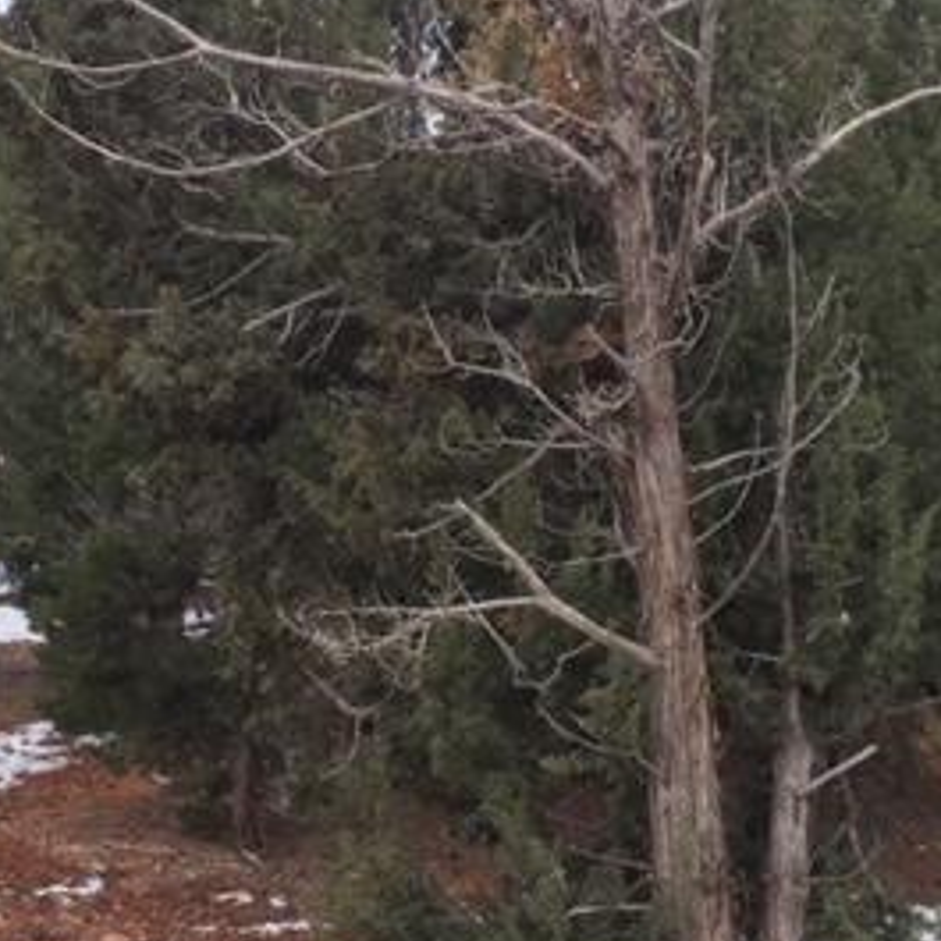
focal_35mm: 62
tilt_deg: -1.6
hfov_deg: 27.7
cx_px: 408
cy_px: 419
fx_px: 1907
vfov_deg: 27.7
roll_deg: +2.9
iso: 40
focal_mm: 4.15
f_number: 2.2
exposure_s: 1/120
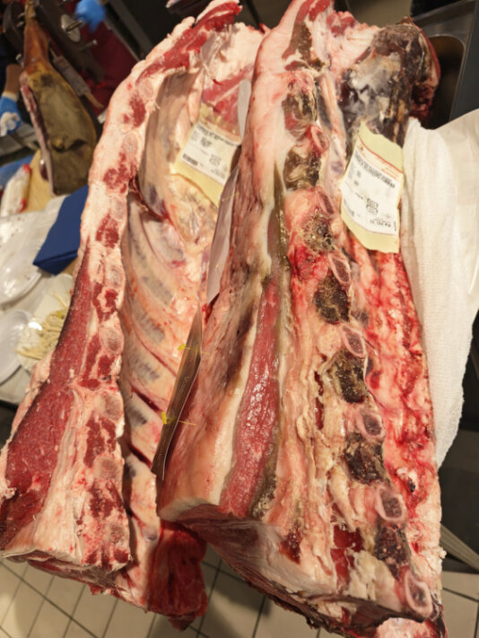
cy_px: 319
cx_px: 240
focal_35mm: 23
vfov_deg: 73.9
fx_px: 424
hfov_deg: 58.9
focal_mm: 6.5
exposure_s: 1/50
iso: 100
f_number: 1.6
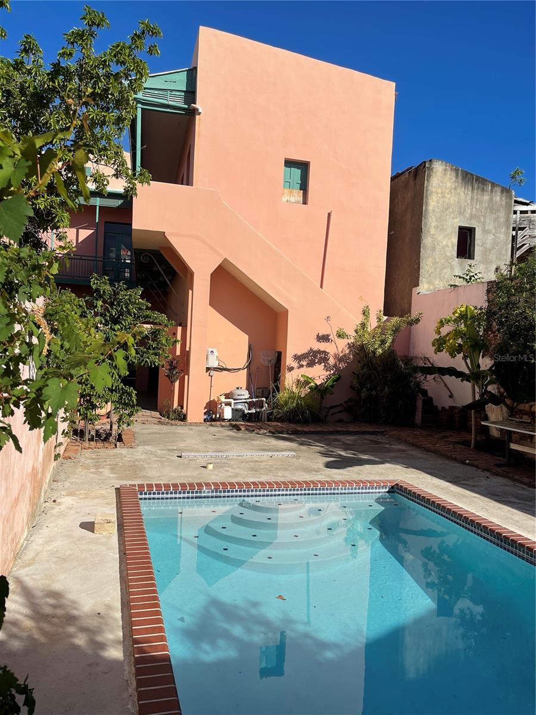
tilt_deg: -1.7
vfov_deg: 67.3
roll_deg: -3.0
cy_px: 358
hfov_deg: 53.1
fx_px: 537
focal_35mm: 26
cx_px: 268
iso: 32
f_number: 1.6
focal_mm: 5.1
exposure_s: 1/6579
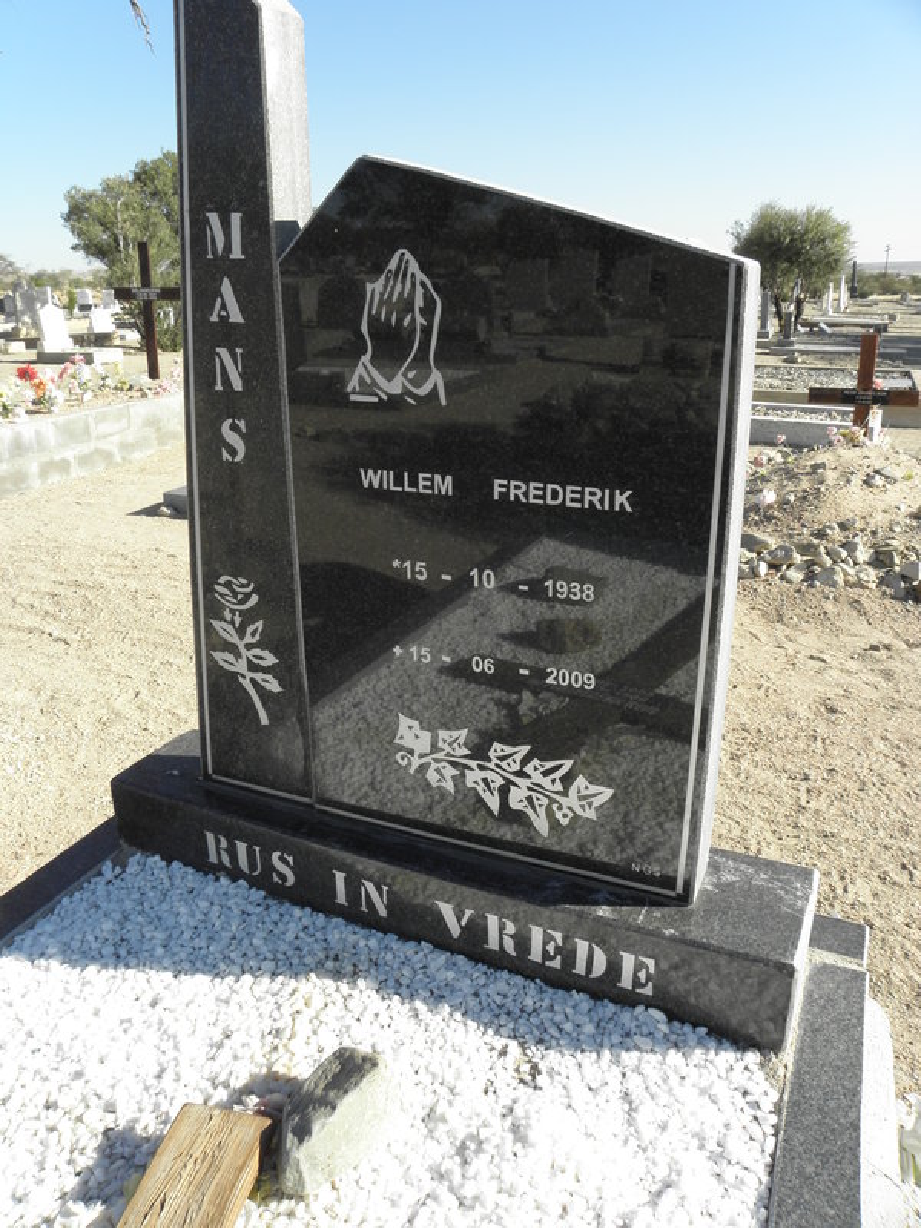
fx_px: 958
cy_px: 614
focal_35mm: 27
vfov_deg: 65.3
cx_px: 460
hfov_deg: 51.4
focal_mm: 4.83
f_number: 5.6
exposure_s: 1/160
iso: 64
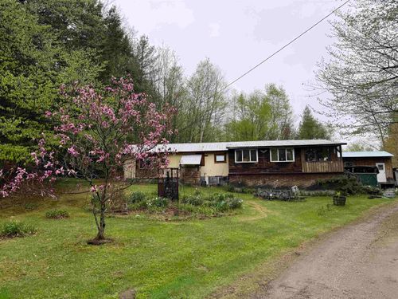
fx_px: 276
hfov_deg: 71.6
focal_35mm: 24
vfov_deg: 56.8
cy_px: 150
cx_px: 199
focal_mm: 6.76
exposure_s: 1/632
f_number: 1.78
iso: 80
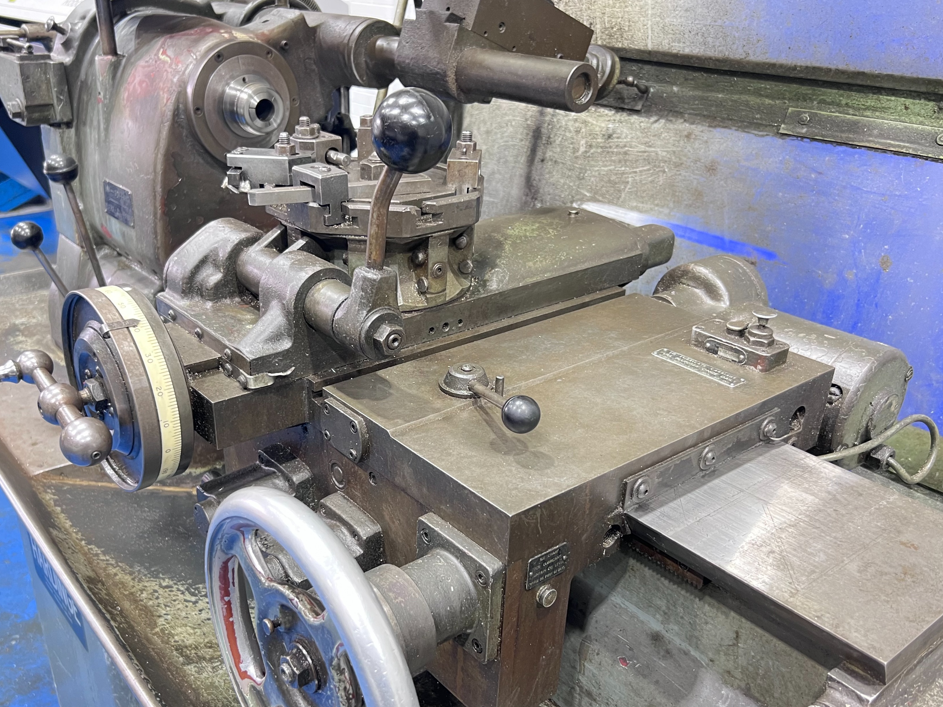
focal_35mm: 32
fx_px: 872
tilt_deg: -27.2
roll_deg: -0.7
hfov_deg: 56.7
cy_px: 407
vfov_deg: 44.0
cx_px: 417
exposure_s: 1/50
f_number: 1.5
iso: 200
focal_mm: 5.7
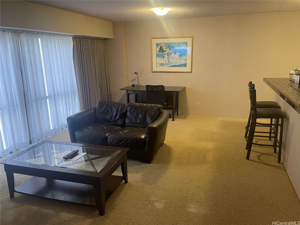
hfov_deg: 67.3
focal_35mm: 26
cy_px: 112
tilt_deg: -13.3
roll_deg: +1.2
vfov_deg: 53.1
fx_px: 225
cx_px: 150
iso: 320
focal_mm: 4.2
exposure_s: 1/60
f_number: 1.6
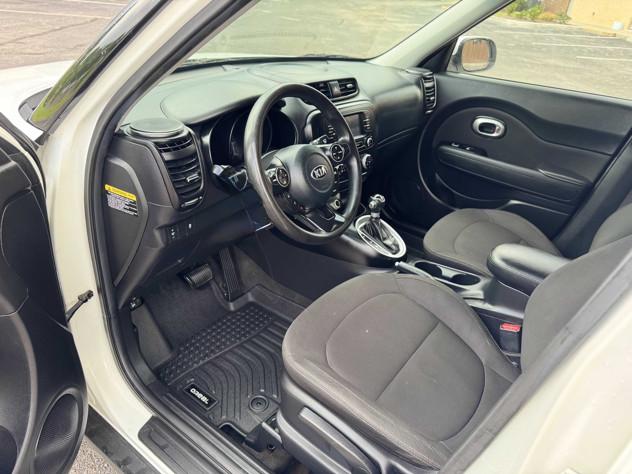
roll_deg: -5.3
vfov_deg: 56.8
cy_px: 237
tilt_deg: -30.9
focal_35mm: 24
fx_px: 438
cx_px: 316
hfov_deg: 71.6
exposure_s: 1/146
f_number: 1.78
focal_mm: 6.76
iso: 80
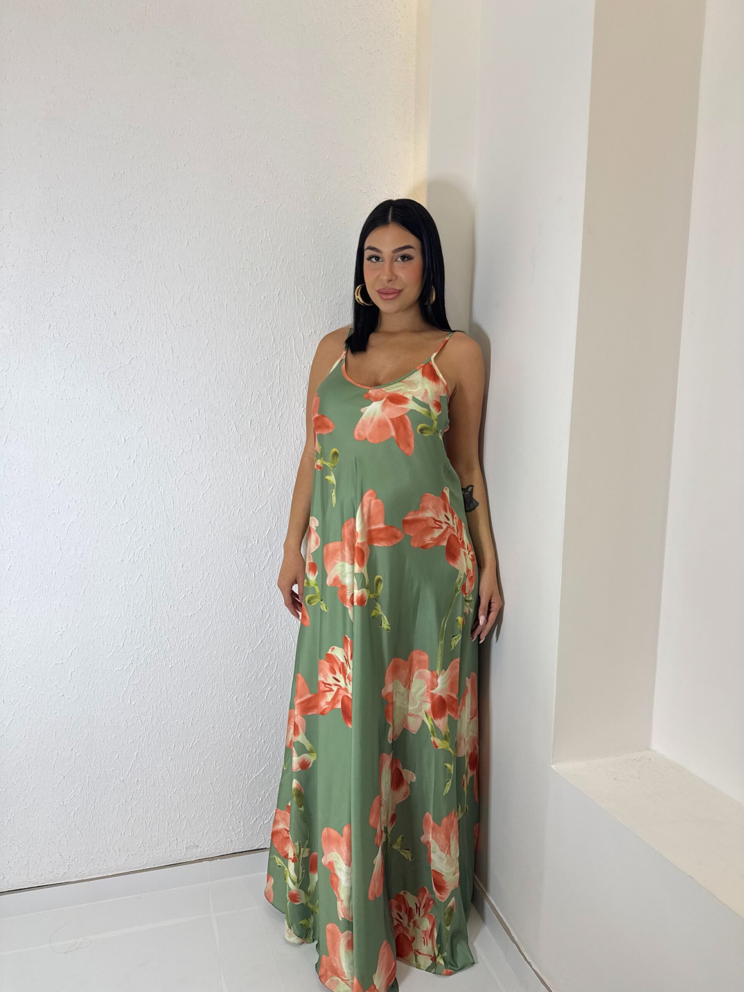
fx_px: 688
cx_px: 372
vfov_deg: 71.6
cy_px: 496
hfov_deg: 56.8
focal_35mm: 24
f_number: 1.78
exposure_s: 1/200
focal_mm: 6.76
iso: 64
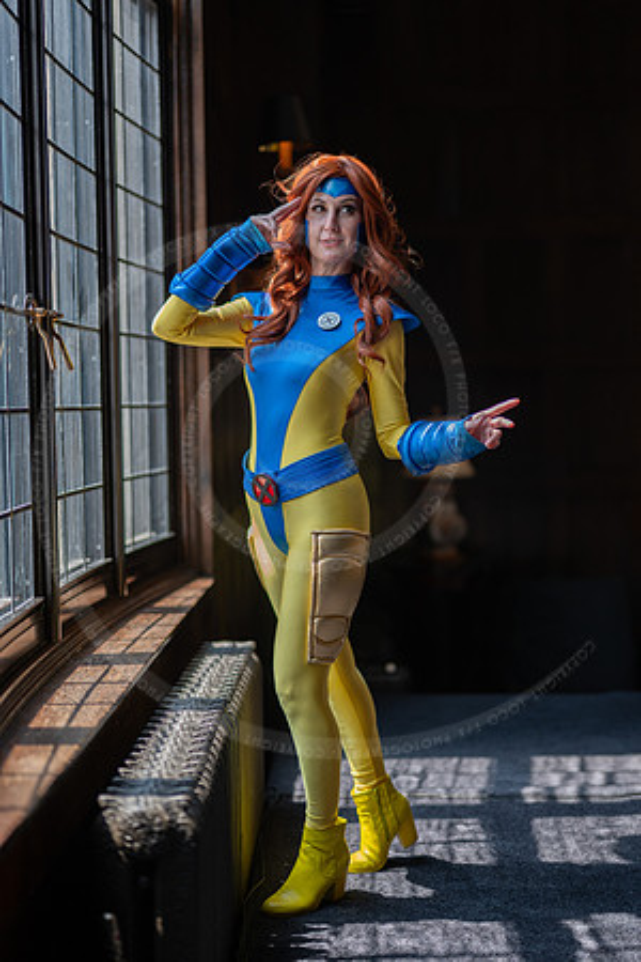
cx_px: 320
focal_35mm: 50
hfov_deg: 27.0
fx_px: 1335
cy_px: 481
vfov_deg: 39.6
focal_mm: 50
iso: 125
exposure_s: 1/800
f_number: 1.2
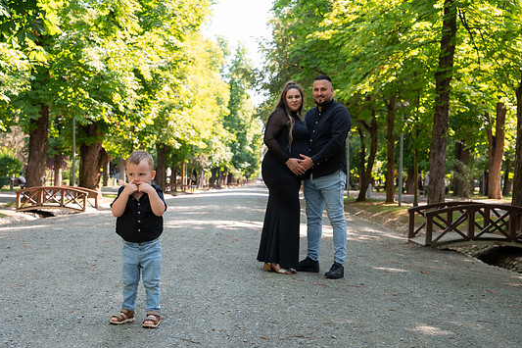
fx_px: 696
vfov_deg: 28.0
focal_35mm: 48
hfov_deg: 41.1
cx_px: 238
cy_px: 195
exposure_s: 1/320
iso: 400
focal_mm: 39
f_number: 4
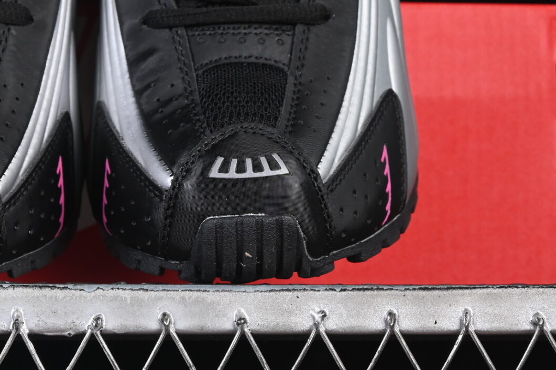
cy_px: 9
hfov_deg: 11.3
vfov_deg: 7.6
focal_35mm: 181
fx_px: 2795
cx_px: 106
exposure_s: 1/60
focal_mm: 50
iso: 160
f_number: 6.3
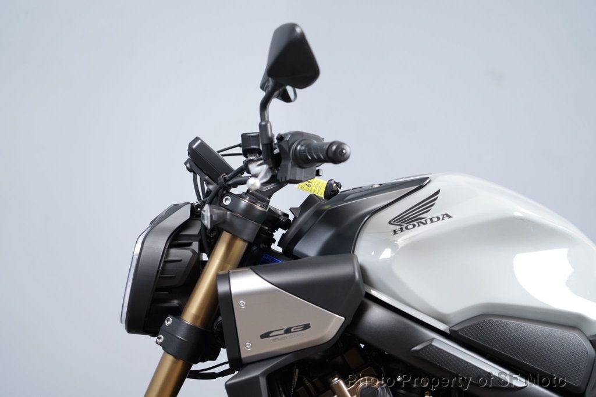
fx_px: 1738
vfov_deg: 13.0
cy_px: 198
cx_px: 298
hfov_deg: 19.5
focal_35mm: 105
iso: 1600
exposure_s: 1/100
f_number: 4
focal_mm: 105
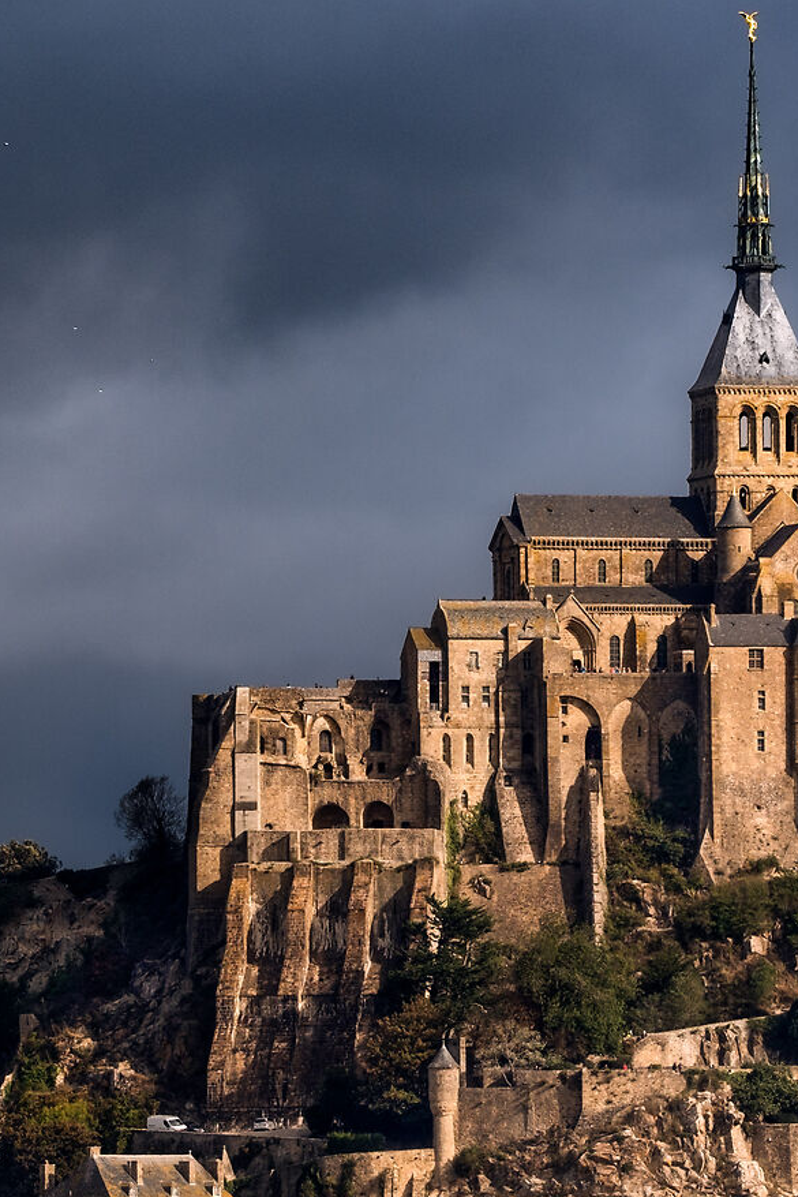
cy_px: 687
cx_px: 858
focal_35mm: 416
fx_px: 13825
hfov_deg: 3.3
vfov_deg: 5.0
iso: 125
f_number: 7.1
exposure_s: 1/480
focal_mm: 101.6
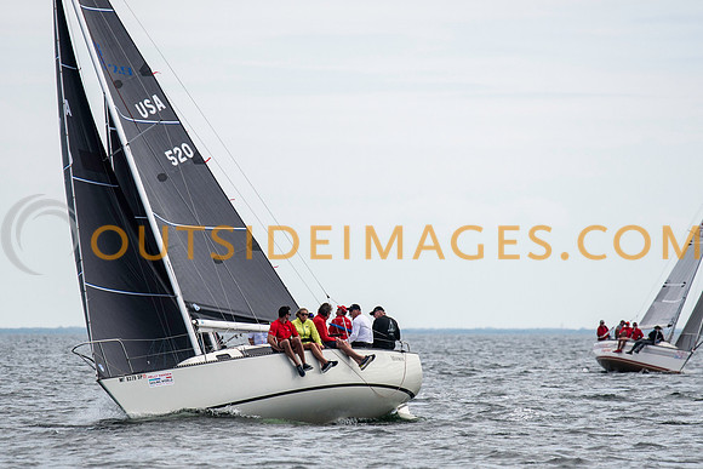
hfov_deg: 4.1
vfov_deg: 2.7
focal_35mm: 506
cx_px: 314
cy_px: 259
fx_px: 9881
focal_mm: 300
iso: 320
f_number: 5
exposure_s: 1/4000
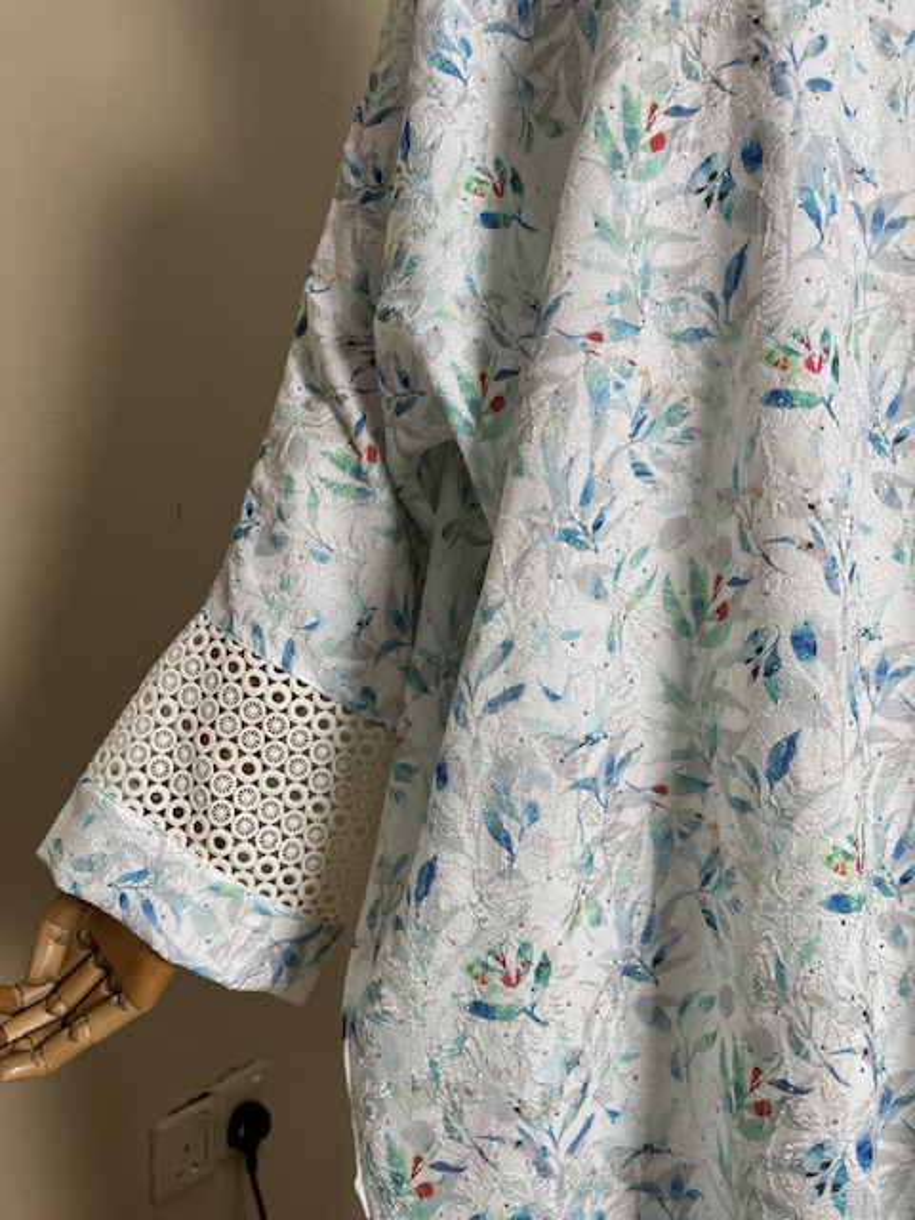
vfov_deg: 67.3
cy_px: 610
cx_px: 458
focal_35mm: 26
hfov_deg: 53.1
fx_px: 916
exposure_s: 1/121
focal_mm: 5.1
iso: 125
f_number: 1.6
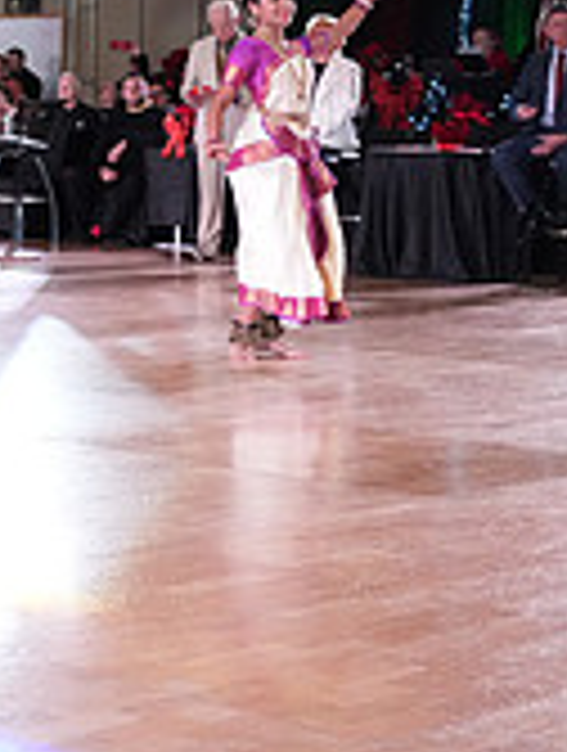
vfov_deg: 19.3
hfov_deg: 12.2
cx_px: -734
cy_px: 115
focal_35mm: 100
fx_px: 2176
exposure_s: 1/320
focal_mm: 30
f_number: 5
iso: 5000
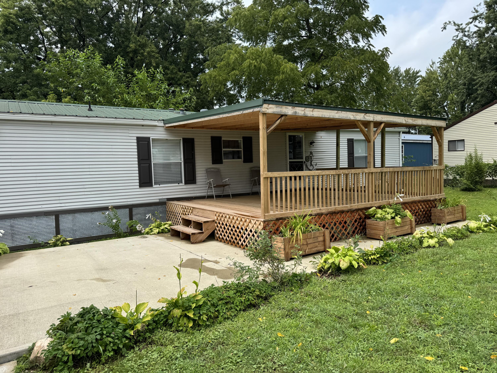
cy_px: 186
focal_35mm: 24
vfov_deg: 56.8
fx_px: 345
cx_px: 248
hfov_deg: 71.6
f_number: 1.78
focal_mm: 6.76
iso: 80
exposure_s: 1/2710
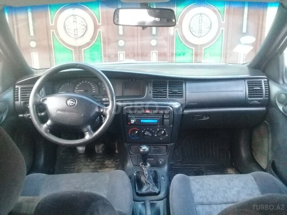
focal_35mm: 31
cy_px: 108
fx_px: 257
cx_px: 144
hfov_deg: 58.4
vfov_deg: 45.4
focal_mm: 3.3
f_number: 2.2
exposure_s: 1/17
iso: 500
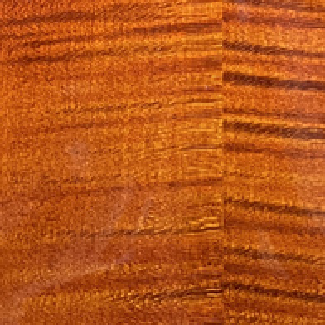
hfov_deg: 14.9
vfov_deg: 12.6
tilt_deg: -2.5
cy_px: -373
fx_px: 1243
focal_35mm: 117
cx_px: 211
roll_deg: +1.3
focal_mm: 5.1
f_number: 1.6
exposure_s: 1/60
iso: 320
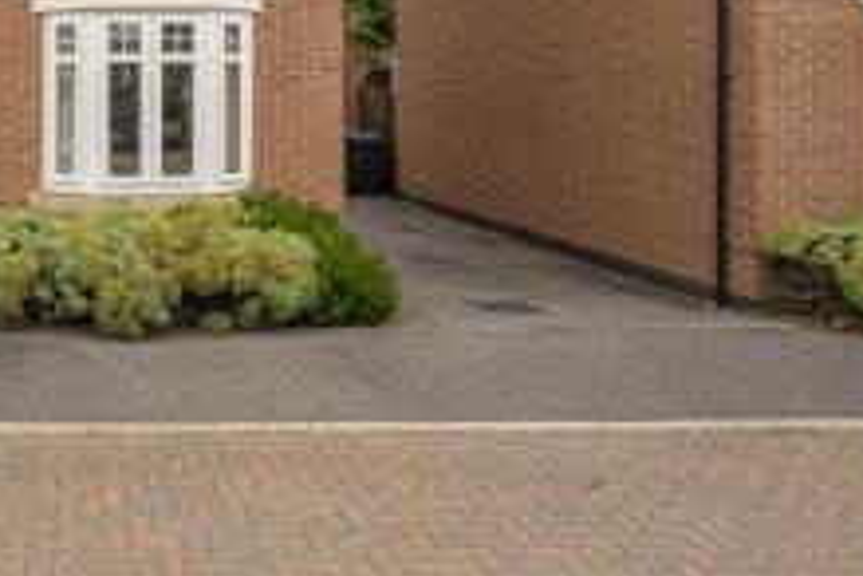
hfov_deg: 46.6
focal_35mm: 37
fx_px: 887
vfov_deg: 32.5
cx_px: 79
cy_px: -26
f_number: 11
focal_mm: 17
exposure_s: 1/320
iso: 100
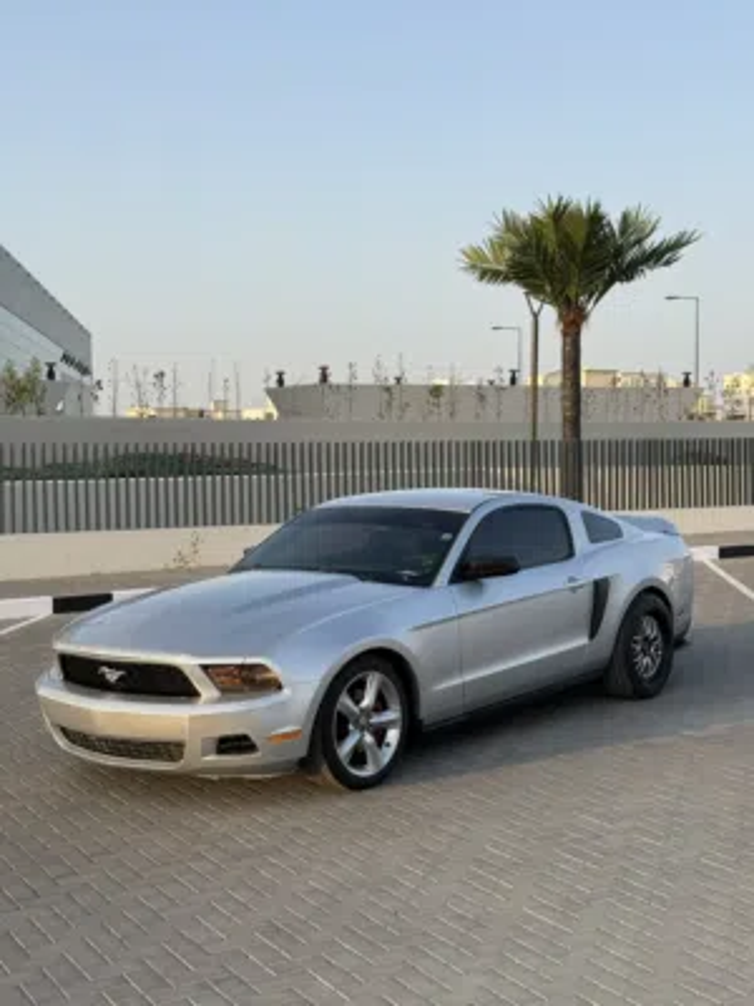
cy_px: 503
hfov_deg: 30.3
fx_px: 1394
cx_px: 377
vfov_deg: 39.7
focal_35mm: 48
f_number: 1.78
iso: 64
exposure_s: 1/1307
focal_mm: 6.76
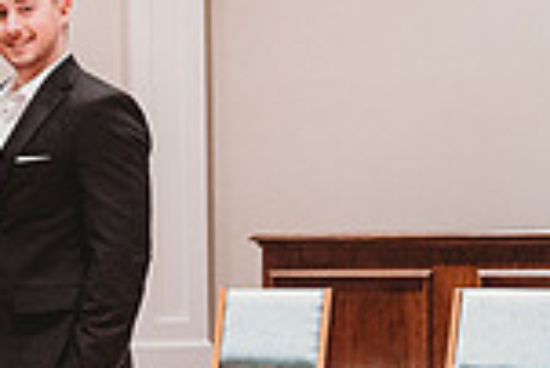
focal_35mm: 115
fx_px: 1759
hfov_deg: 16.0
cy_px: 253
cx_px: -328
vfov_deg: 11.9
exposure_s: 1/200
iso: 6400
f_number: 4
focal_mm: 30
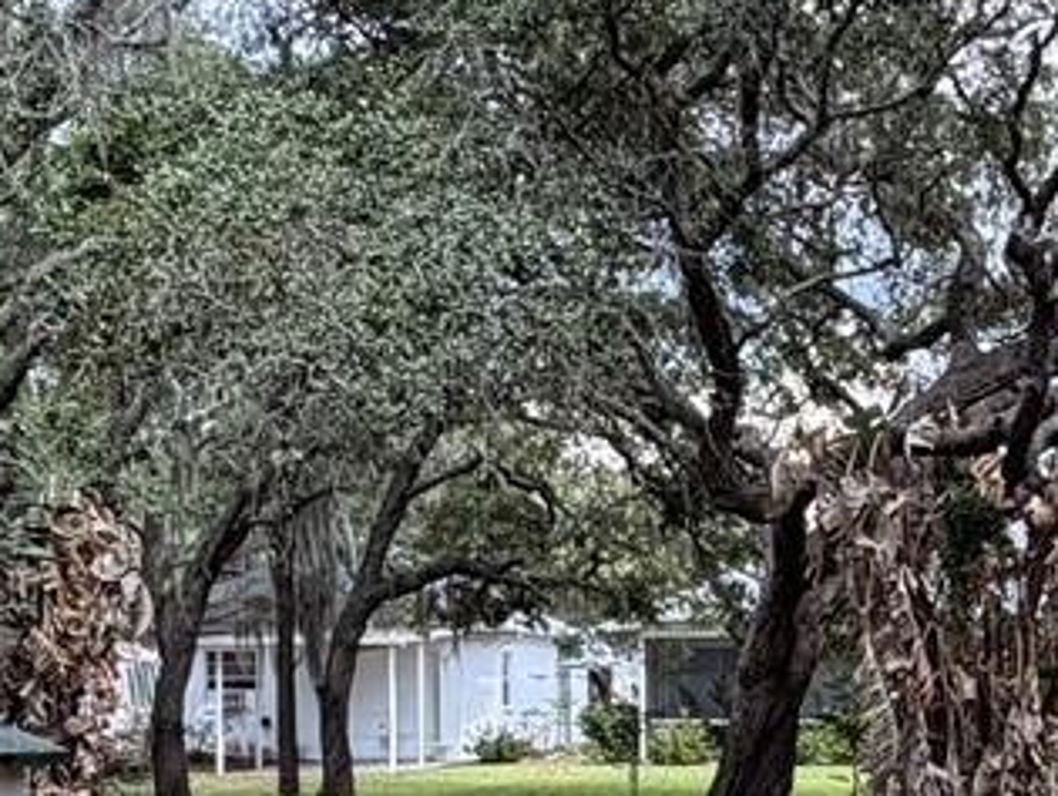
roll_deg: +0.4
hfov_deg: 26.9
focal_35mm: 71
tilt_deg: -2.8
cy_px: 783
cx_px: 823
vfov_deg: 20.2
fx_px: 2173
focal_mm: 2.22
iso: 50
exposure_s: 1/220
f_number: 2.2
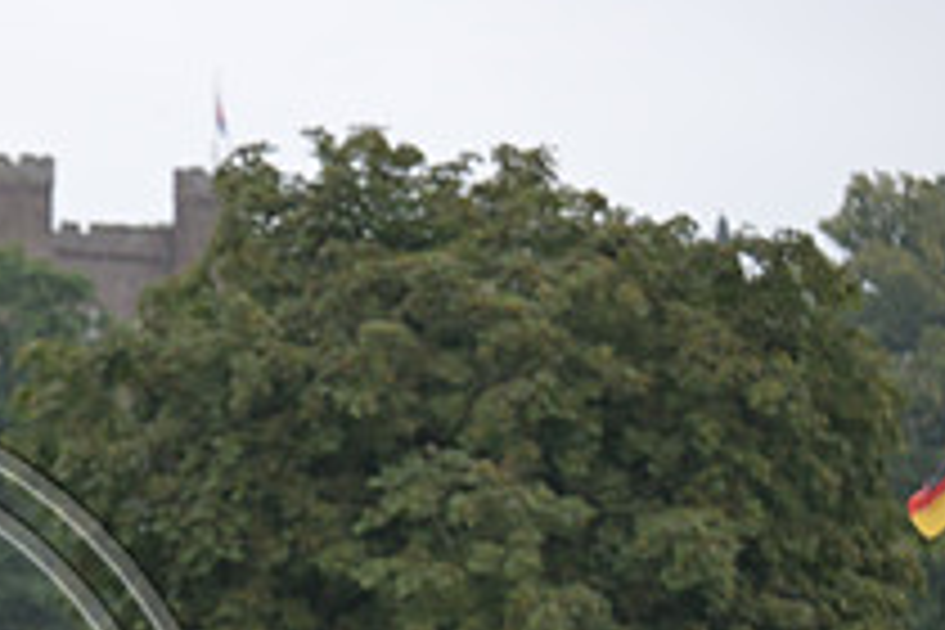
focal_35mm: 386
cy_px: 785
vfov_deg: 3.6
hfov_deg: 5.3
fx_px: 10132
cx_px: -279
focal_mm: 140
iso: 800
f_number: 4
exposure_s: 1/1250
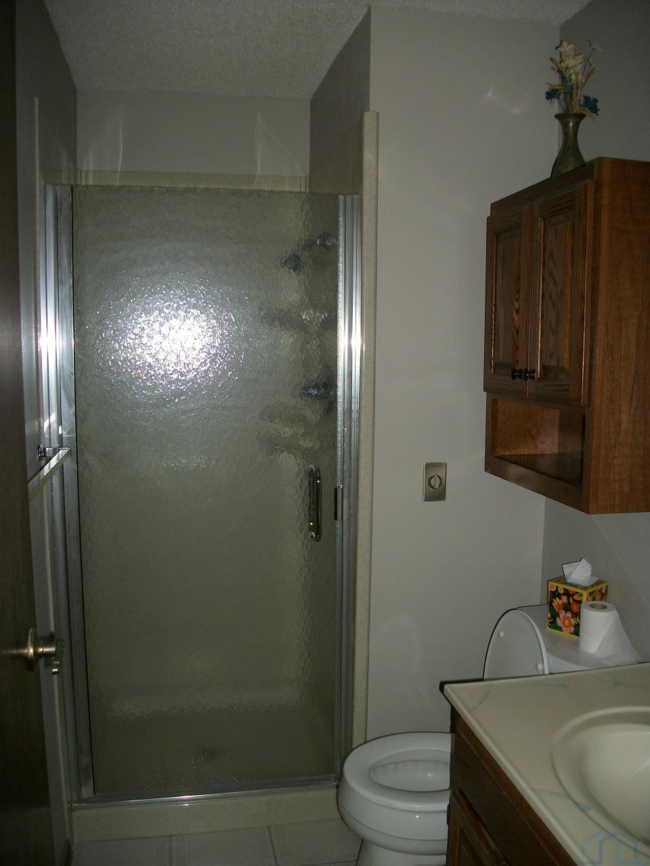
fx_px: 801
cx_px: 325
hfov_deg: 44.2
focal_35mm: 32
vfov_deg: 56.8
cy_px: 433
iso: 80
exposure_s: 1/30
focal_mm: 5.7
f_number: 2.9
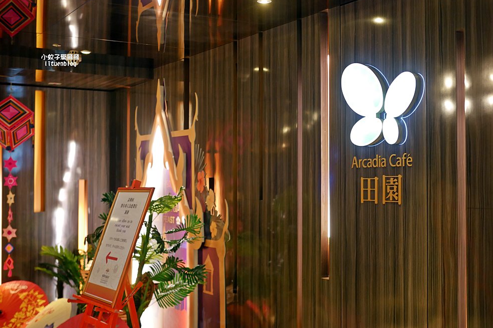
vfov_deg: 25.5
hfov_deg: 37.5
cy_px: 158
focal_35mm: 53
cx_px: 246
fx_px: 726
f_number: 1.8
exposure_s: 1/60
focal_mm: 25
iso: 640
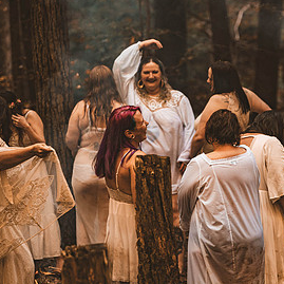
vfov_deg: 7.8
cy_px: 147
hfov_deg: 7.8
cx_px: 207
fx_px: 2079
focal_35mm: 224
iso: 1000
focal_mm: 122
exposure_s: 1/160
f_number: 2.8
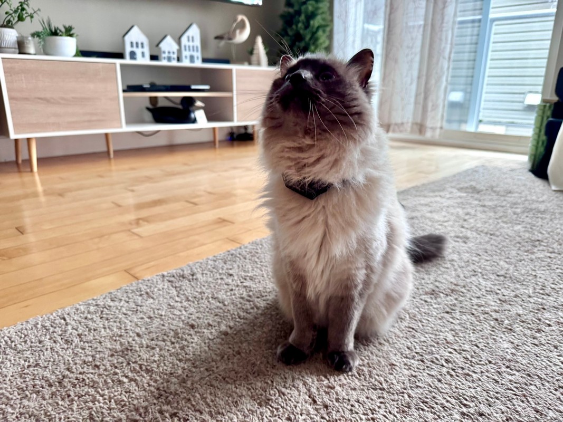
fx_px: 390
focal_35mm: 24
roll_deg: -1.1
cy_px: 211
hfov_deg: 71.6
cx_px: 282
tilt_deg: -17.4
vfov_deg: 56.8
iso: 250
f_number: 1.78
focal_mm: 6.76
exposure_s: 1/60
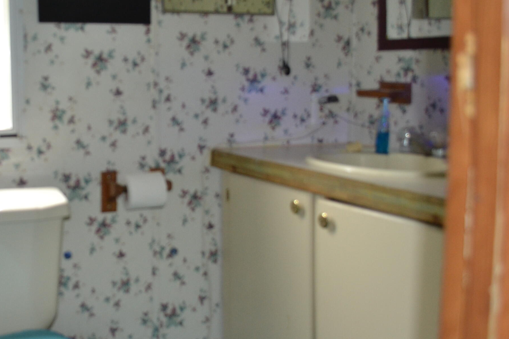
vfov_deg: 29.7
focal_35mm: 45
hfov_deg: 42.3
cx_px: 128
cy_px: 122
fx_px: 636
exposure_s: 1/60
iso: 800
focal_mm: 18
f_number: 3.5
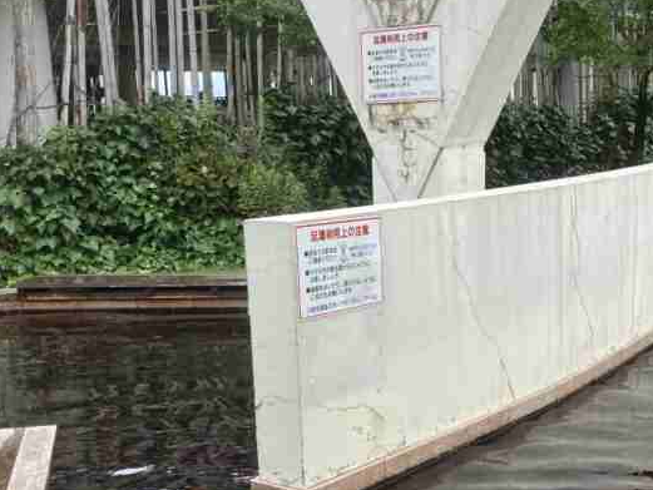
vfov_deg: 26.2
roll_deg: +1.2
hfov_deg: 34.7
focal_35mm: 55
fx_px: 1038
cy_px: 366
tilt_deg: -12.8
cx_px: 417
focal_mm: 3.99
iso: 32
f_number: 1.8
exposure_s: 1/578
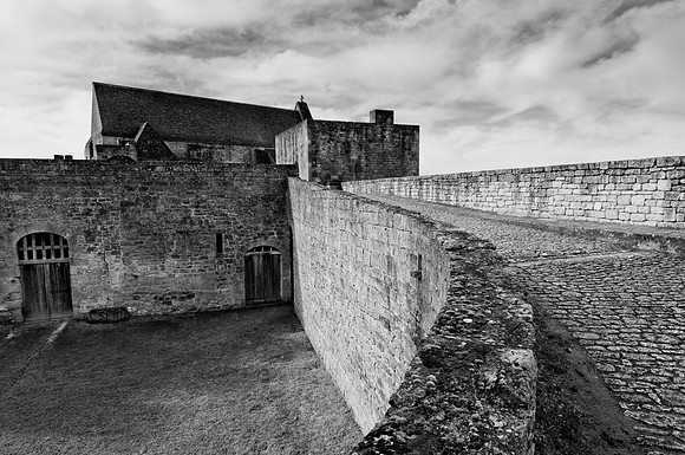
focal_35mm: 21
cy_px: 228
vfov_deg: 59.3
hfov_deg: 81.3
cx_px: 342
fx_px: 399
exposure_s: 1/250
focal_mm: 14
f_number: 8
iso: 200
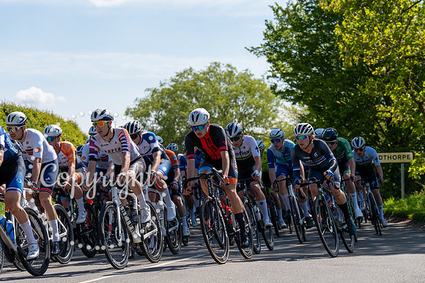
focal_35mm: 103
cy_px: 142
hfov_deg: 19.8
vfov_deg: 13.3
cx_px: 212
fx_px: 1216
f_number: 5.6
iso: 200
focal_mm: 103
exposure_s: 1/1000
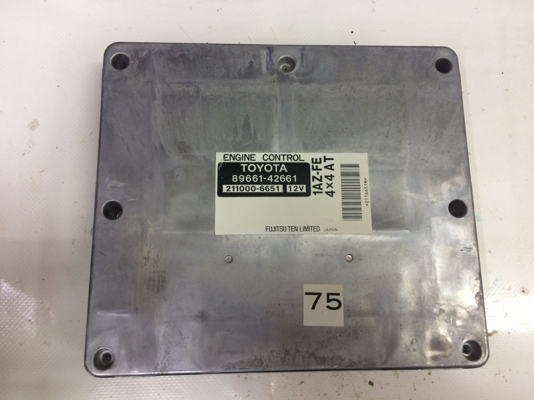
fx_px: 447
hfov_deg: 61.7
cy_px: 200
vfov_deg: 48.2
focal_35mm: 29
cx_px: 267
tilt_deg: -81.2
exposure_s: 1/33
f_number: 2.2
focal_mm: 4.15
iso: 100
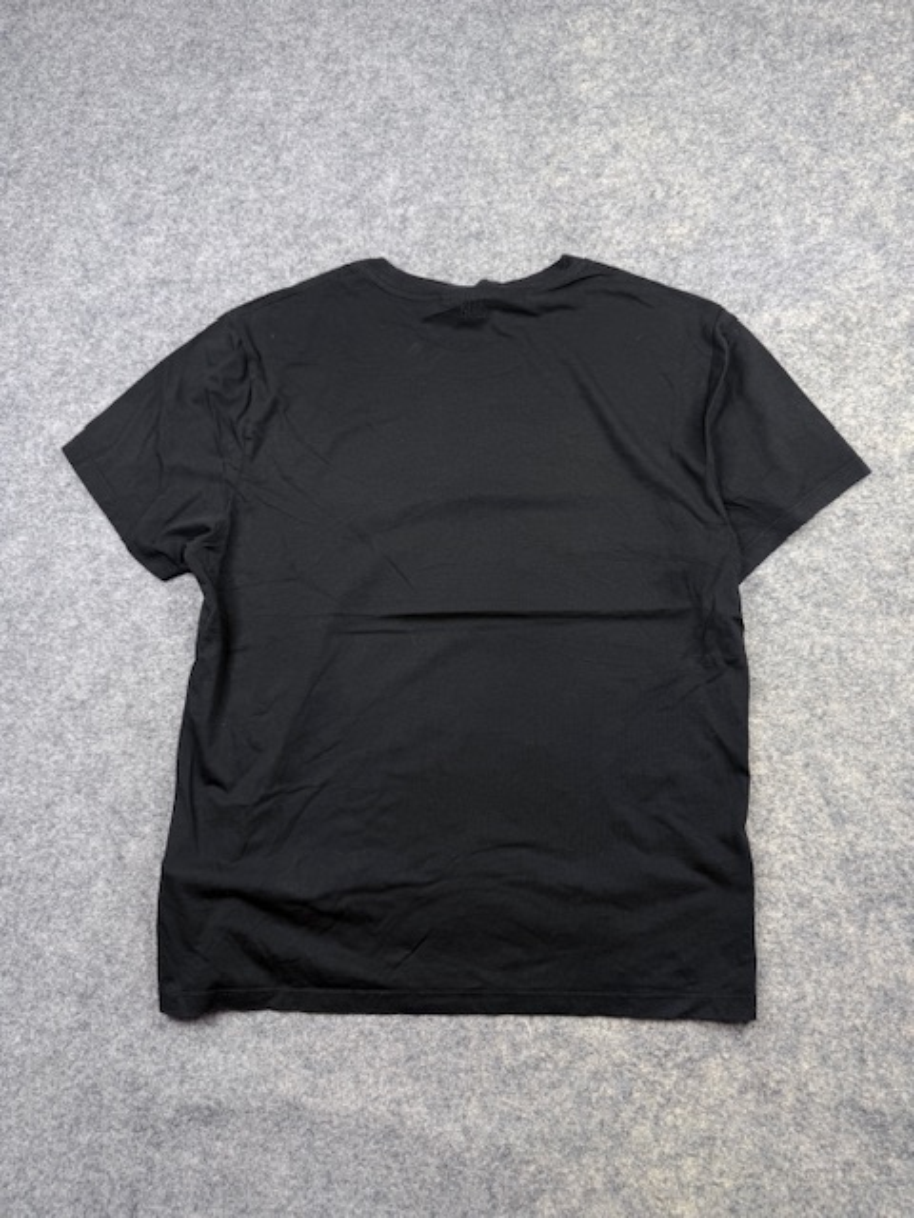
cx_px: 457
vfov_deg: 71.6
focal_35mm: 24
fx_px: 845
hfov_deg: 56.8
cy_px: 609
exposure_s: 1/100
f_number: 1.78
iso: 64
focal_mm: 6.76
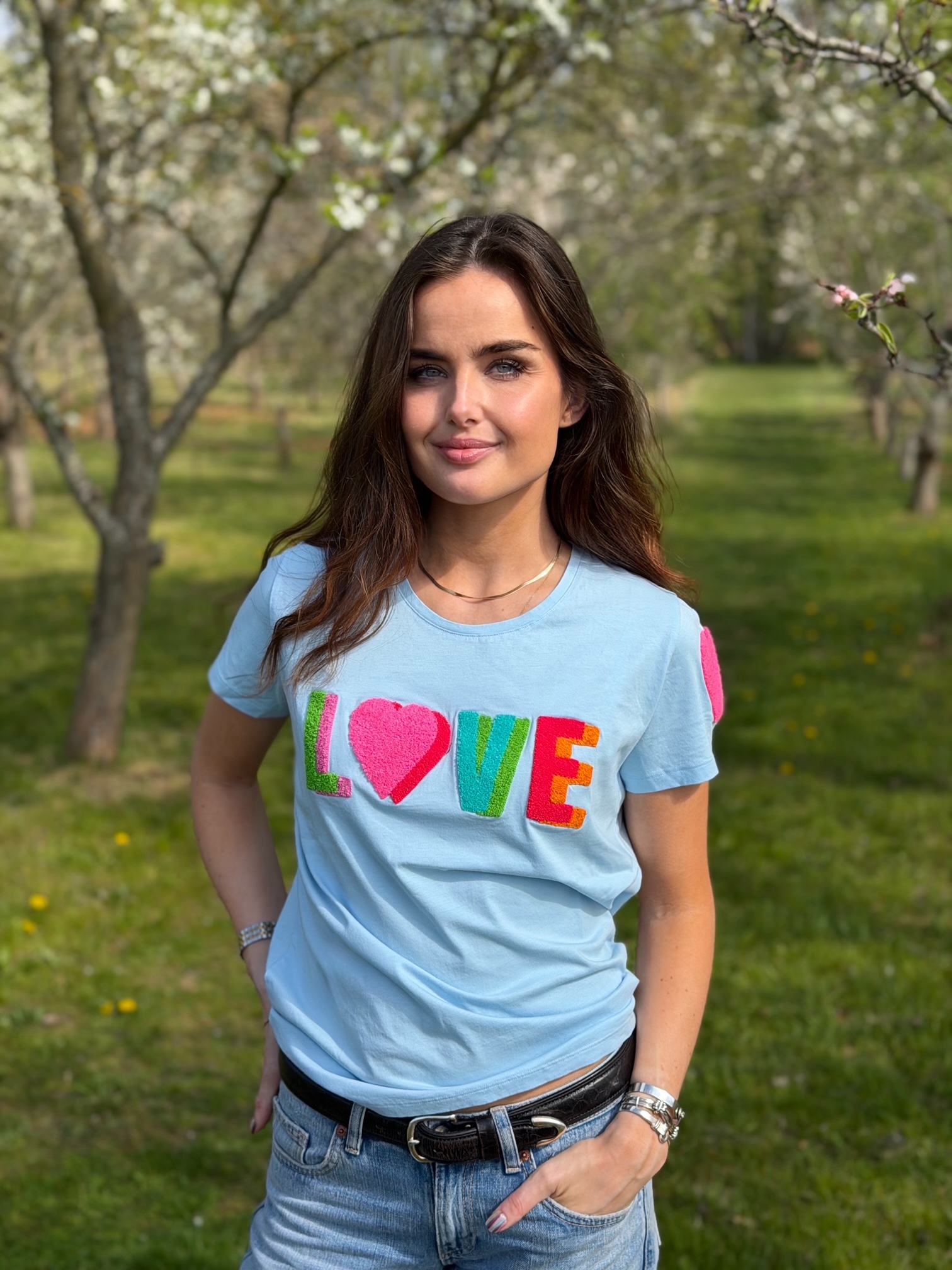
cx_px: 476
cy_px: 635
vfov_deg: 39.7
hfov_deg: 30.3
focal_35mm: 48
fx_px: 1760
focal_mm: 6.76
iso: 64
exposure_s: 1/3534
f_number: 1.78
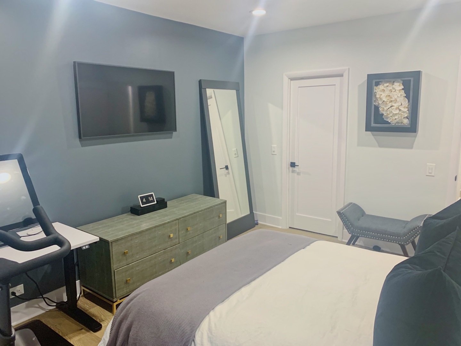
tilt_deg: -9.8
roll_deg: +0.9
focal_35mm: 26
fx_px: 346
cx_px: 230
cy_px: 173
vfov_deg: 53.1
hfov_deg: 67.3
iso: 125
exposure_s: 1/60
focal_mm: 4.25
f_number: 1.8
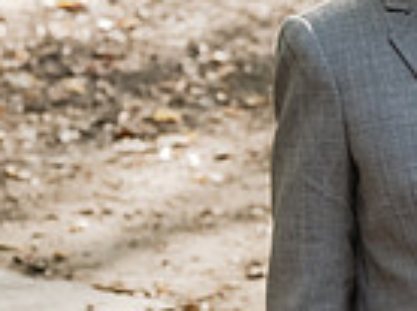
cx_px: 399
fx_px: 2044
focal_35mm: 170
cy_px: 171
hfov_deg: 11.5
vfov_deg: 8.7
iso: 1600
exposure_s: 1/320
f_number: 4
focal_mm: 42
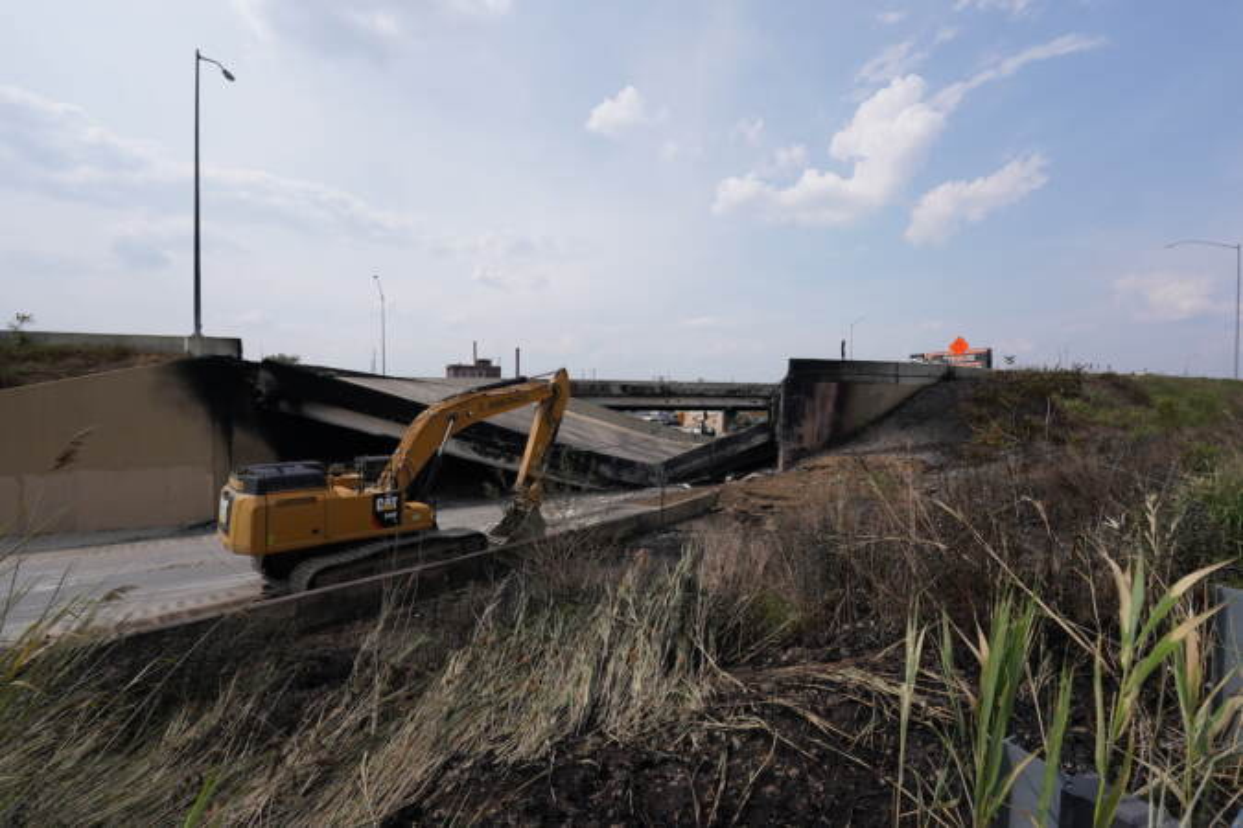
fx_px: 483
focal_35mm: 14
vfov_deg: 81.2
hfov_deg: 104.3
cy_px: 414
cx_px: 622
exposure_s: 1/1250
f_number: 9
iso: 400
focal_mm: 14
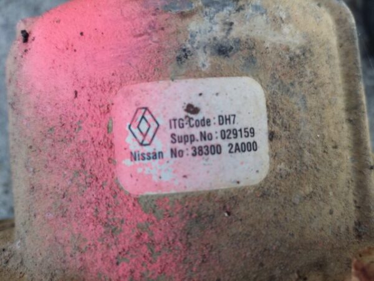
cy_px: 140
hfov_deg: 69.4
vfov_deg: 54.9
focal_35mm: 25
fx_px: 270
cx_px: 187
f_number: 1.8
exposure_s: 1/100
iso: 50
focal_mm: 5.23
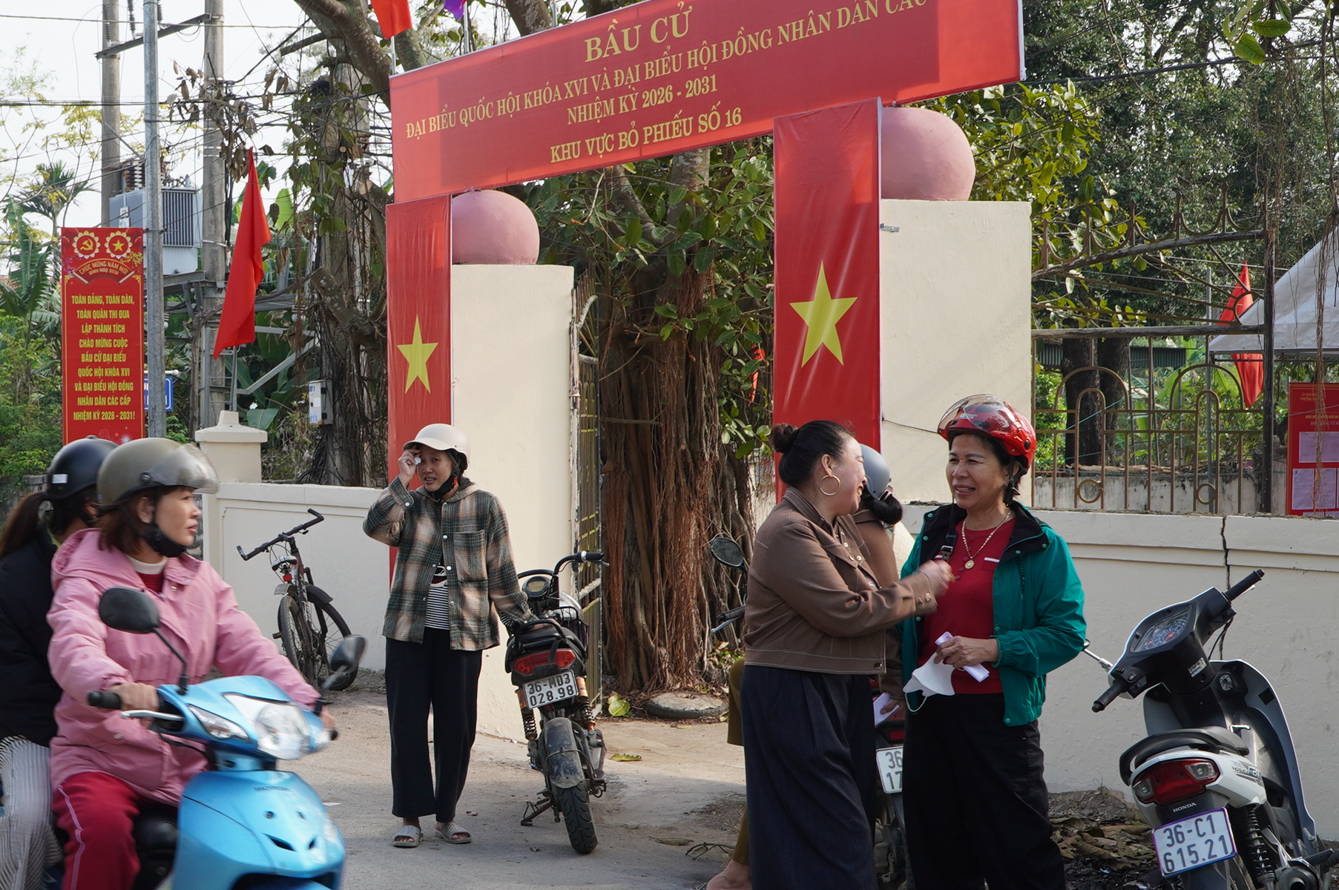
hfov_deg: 32.3
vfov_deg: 22.6
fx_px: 2230
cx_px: 231
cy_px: 490
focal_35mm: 60
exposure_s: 1/125
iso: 100
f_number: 7.1
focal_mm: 24
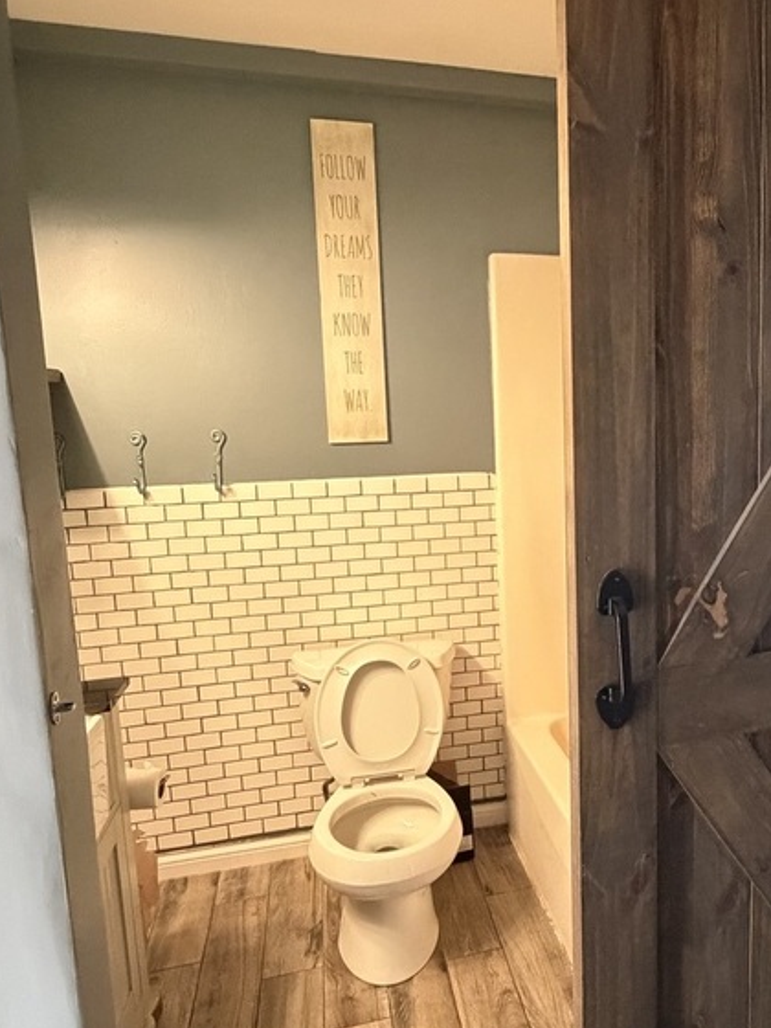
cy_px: 518
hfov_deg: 49.4
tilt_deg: -7.7
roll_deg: +1.1
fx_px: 802
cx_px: 575
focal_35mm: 27
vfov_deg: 65.3
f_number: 2.2
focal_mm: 2.22
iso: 1000
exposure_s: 1/60
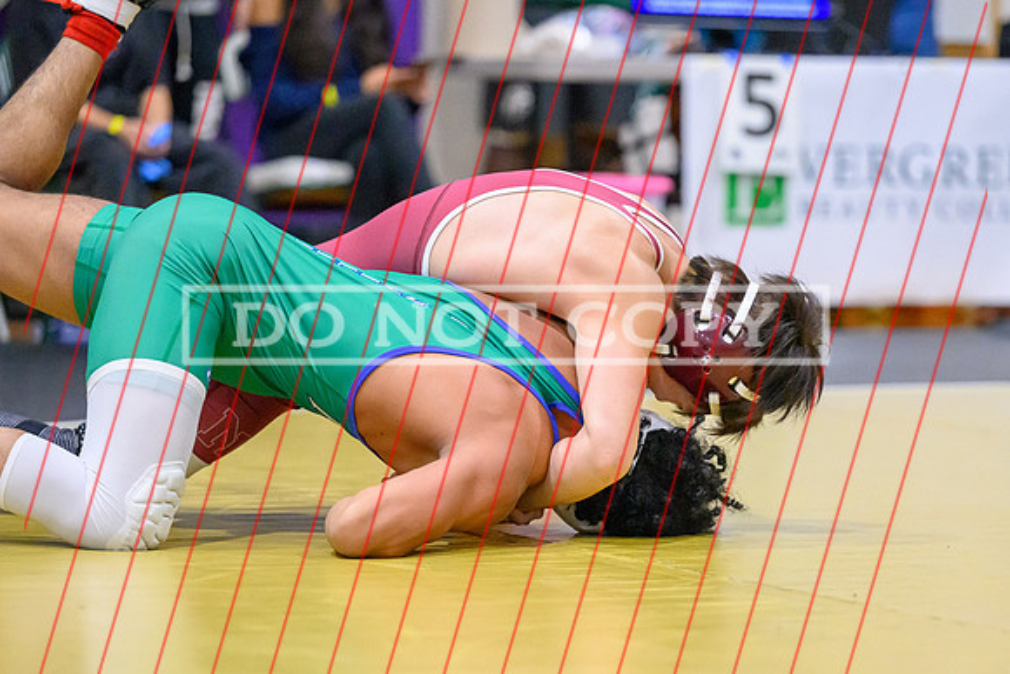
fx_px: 5633
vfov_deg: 6.8
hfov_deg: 10.2
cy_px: 395
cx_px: 590
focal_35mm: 201
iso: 6400
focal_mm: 150
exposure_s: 1/800
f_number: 2.8
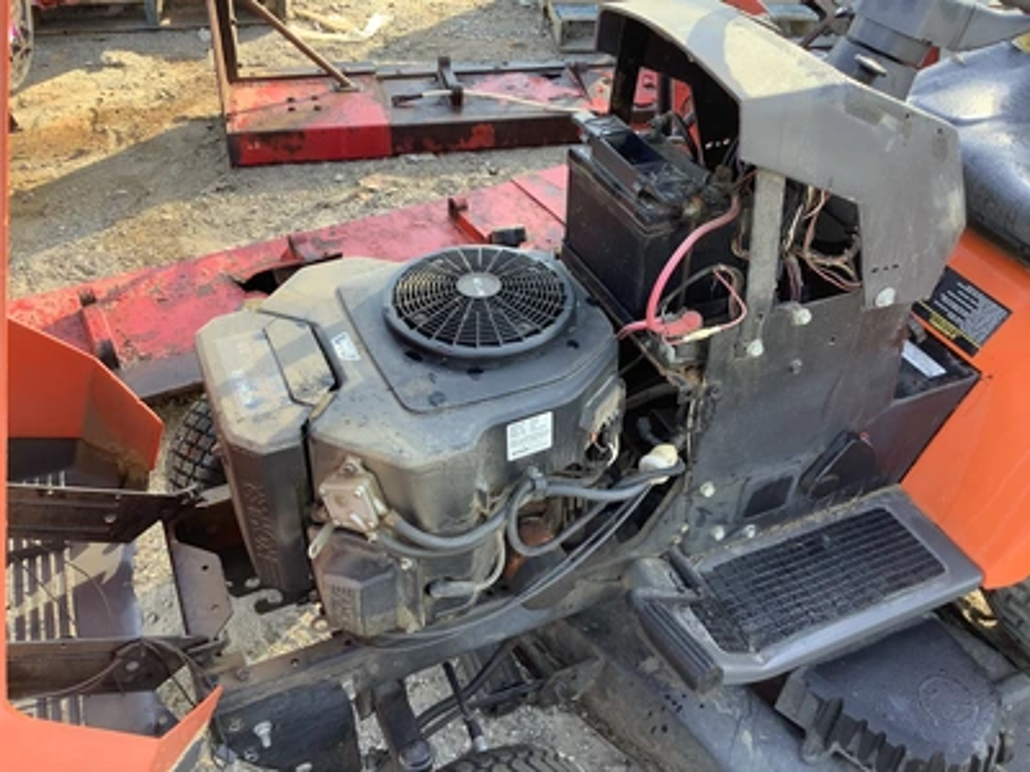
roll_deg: -1.5
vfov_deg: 45.4
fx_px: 922
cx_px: 515
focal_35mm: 31
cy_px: 386
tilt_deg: -38.0
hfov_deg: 58.4
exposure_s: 1/120
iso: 40
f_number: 2.4
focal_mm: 3.3
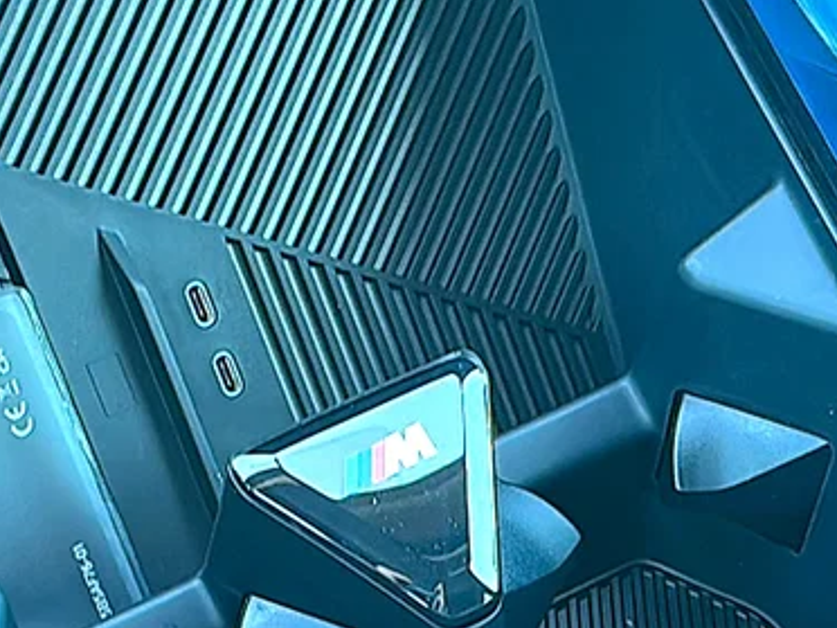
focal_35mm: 81
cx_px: 371
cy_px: 411
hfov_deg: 24.1
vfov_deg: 18.2
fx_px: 1959
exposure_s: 1/43
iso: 100
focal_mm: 6.86
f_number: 1.78
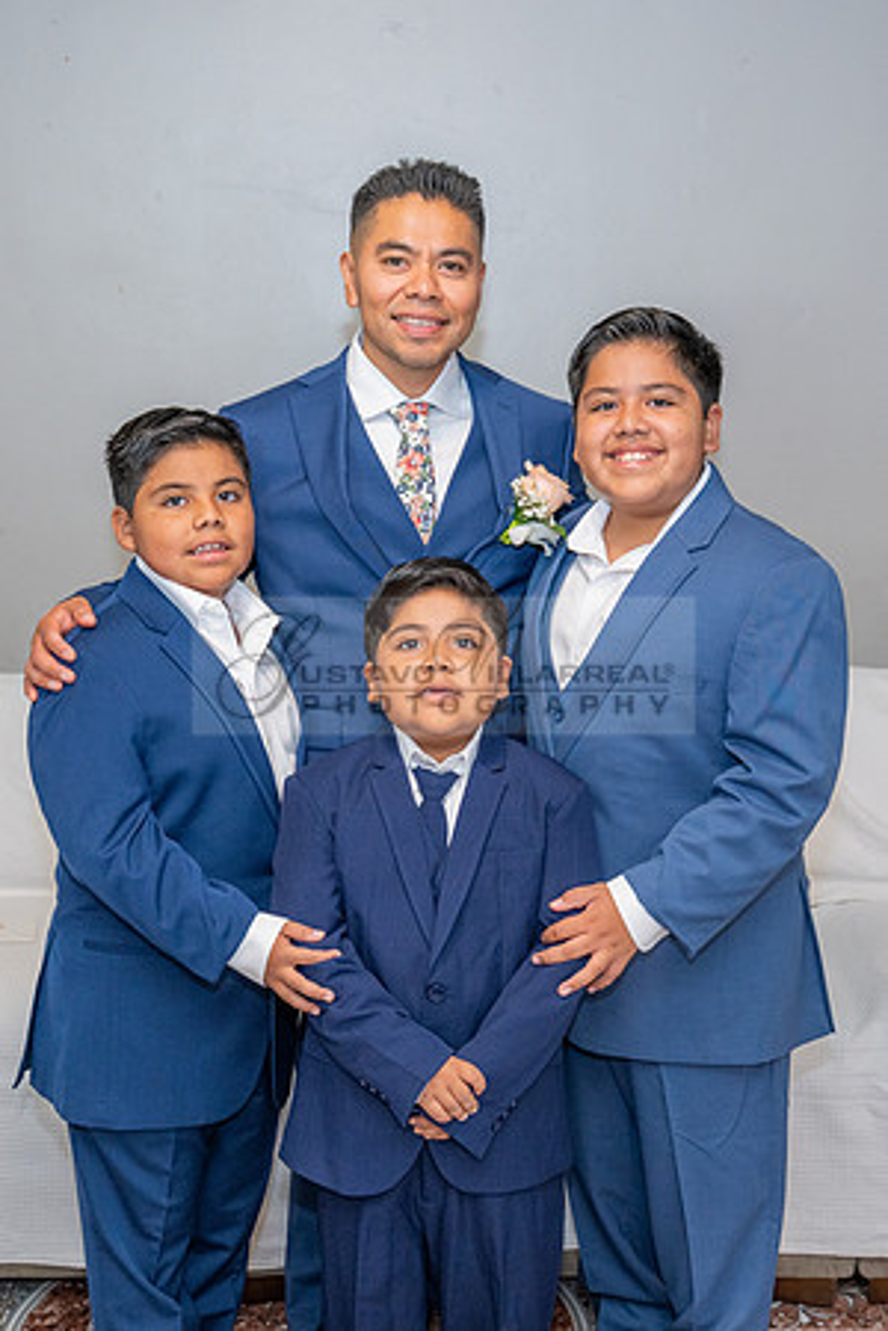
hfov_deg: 24.4
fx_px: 2053
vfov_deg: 35.9
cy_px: 666
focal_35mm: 56
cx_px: 469
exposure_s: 1/125
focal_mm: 37
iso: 640
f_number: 4
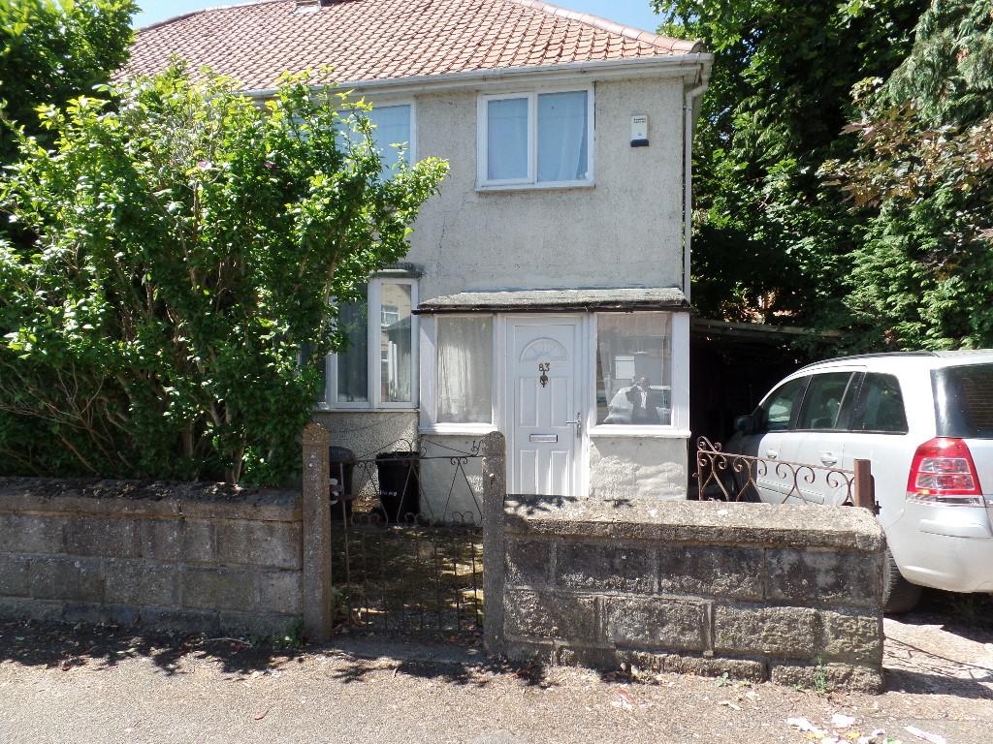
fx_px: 660
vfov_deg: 58.9
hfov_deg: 73.9
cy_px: 372
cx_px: 496
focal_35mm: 23
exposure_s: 1/250
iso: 80
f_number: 3.5
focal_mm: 4.1
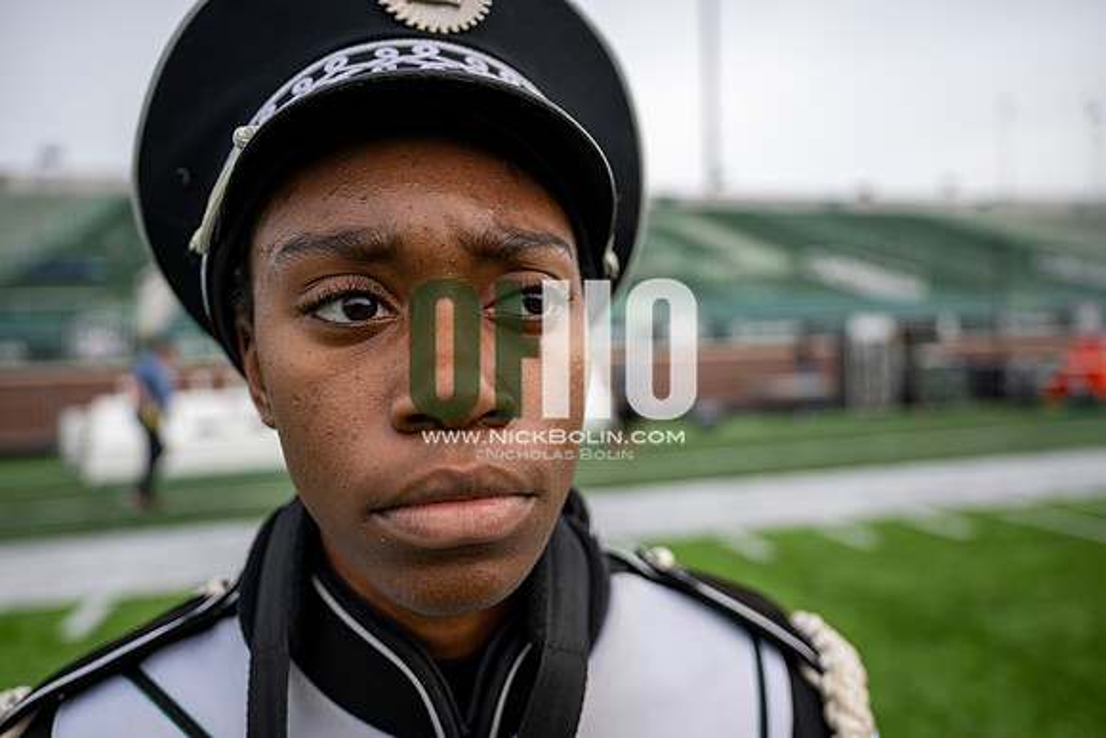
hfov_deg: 69.4
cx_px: 553
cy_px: 369
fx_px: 799
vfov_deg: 49.6
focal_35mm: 26
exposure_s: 1/500
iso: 125
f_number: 2.8
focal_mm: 26
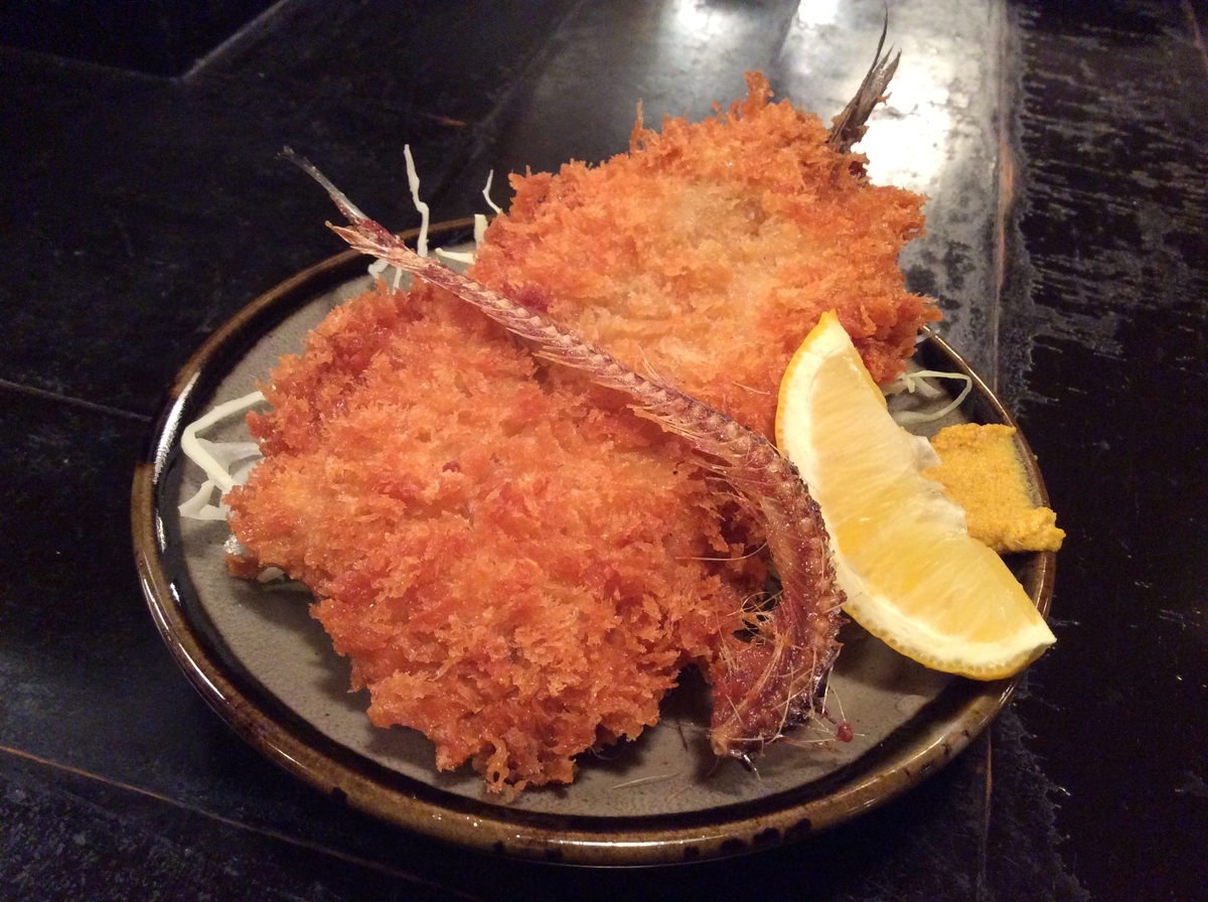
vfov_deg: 44.0
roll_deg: -4.7
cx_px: 604
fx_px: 1115
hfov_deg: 56.9
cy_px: 451
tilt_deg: -43.0
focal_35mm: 32
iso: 320
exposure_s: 1/24
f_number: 2.4
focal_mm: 3.3
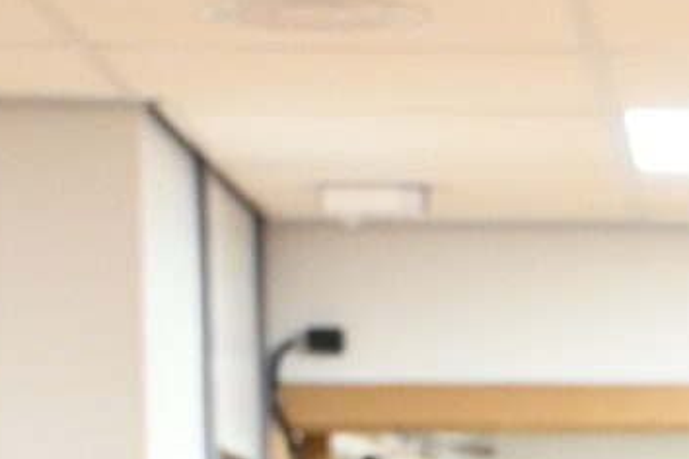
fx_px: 4747
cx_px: 1590
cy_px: 957
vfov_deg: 5.4
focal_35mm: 248
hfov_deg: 7.8
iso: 3200
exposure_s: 1/60
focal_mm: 30.5
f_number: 4.8
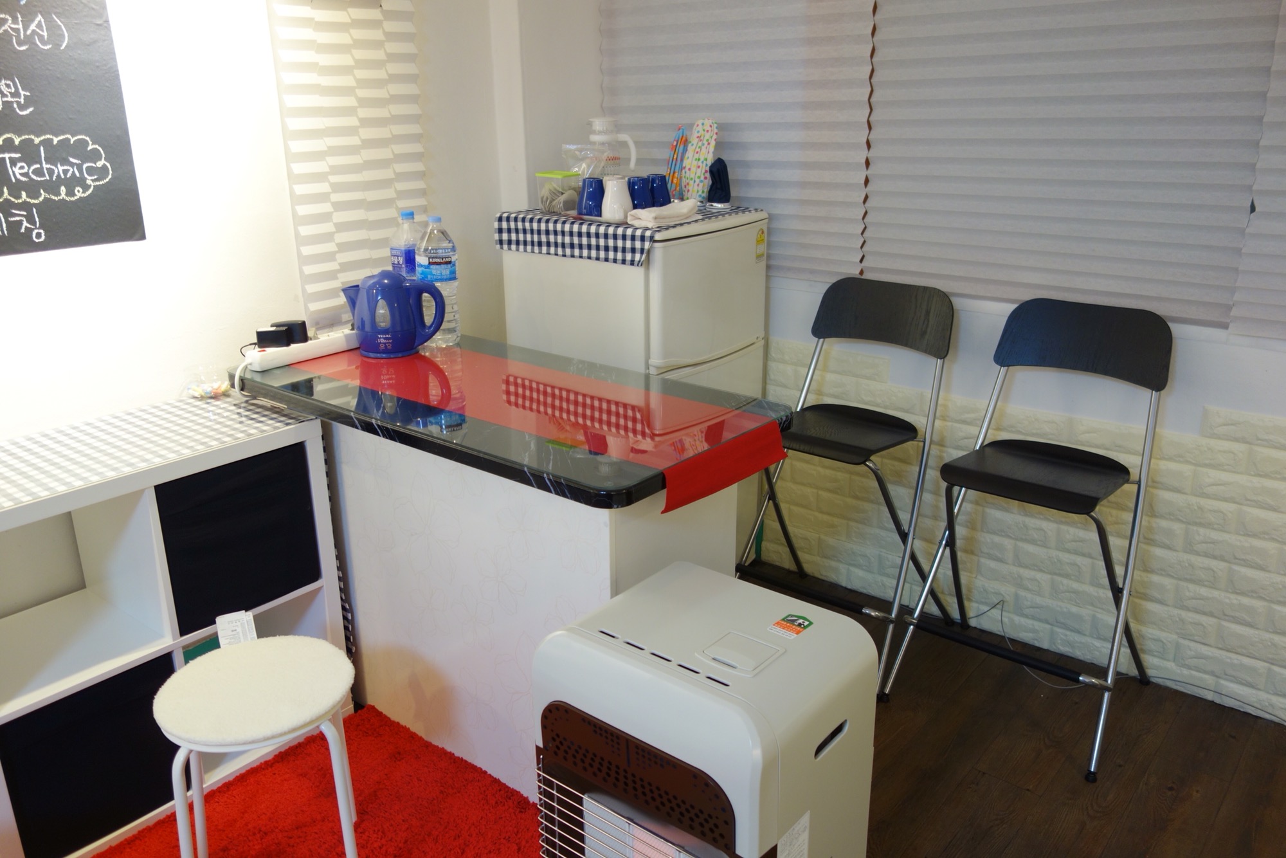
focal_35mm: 28
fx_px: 1000
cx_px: 643
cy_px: 429
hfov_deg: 65.5
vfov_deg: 46.4
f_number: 1.8
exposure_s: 1/40
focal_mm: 10.4
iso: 125
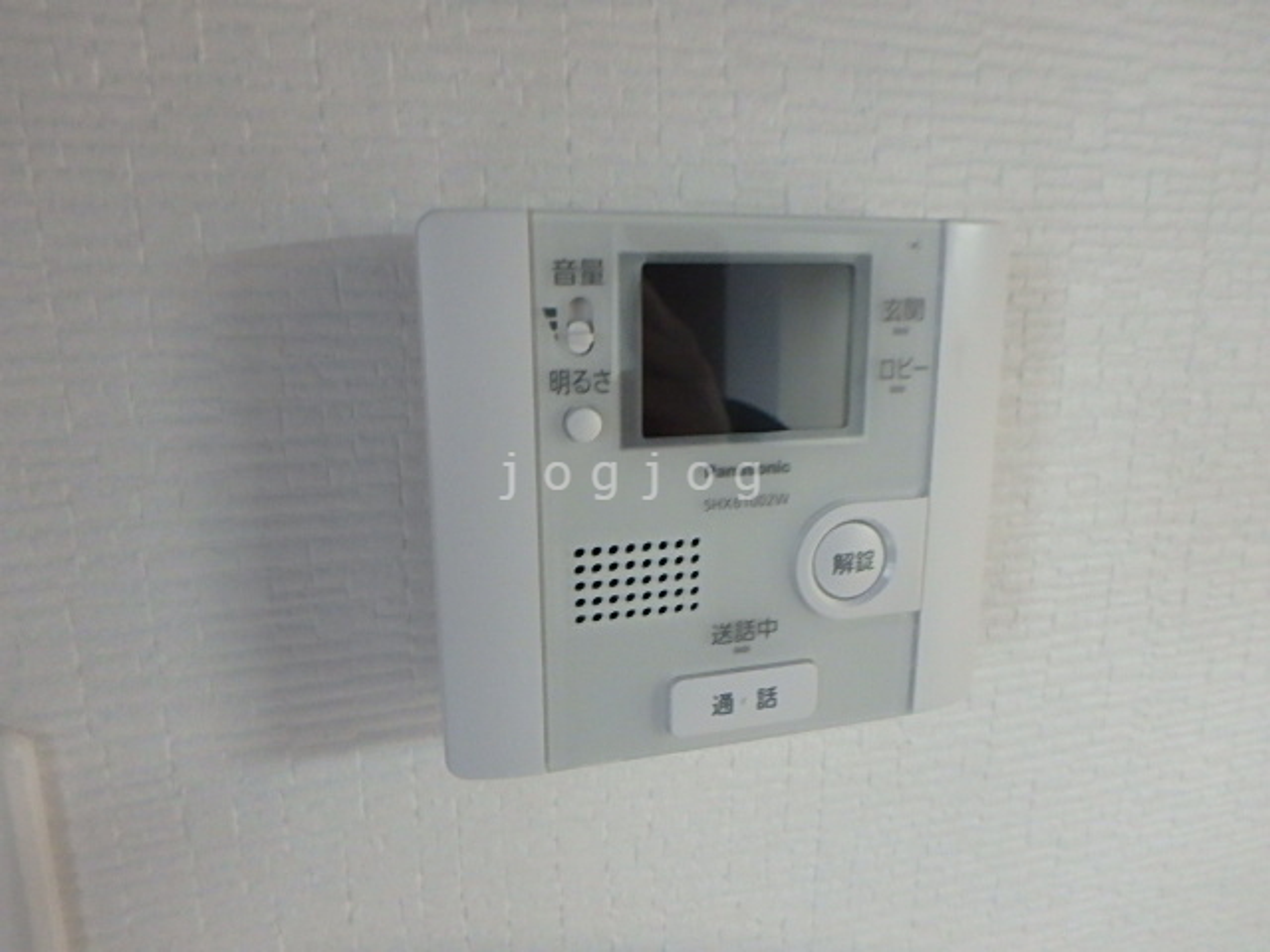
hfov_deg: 79.0
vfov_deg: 63.4
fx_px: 770
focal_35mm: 21
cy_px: 476
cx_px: 635
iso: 800
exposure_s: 1/20
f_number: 3.5
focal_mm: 3.7
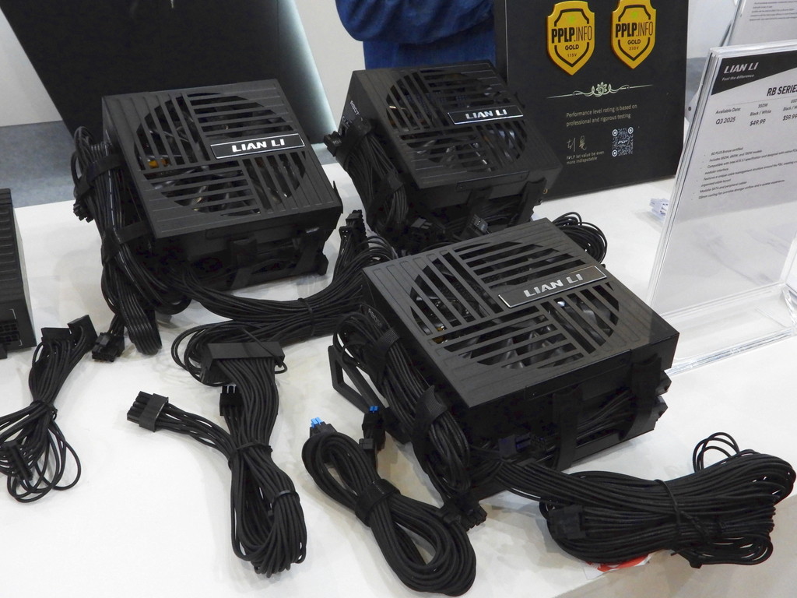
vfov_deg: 44.2
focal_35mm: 32
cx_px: 398
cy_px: 299
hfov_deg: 56.8
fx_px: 737
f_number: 4
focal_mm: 5.8
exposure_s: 1/160
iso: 800
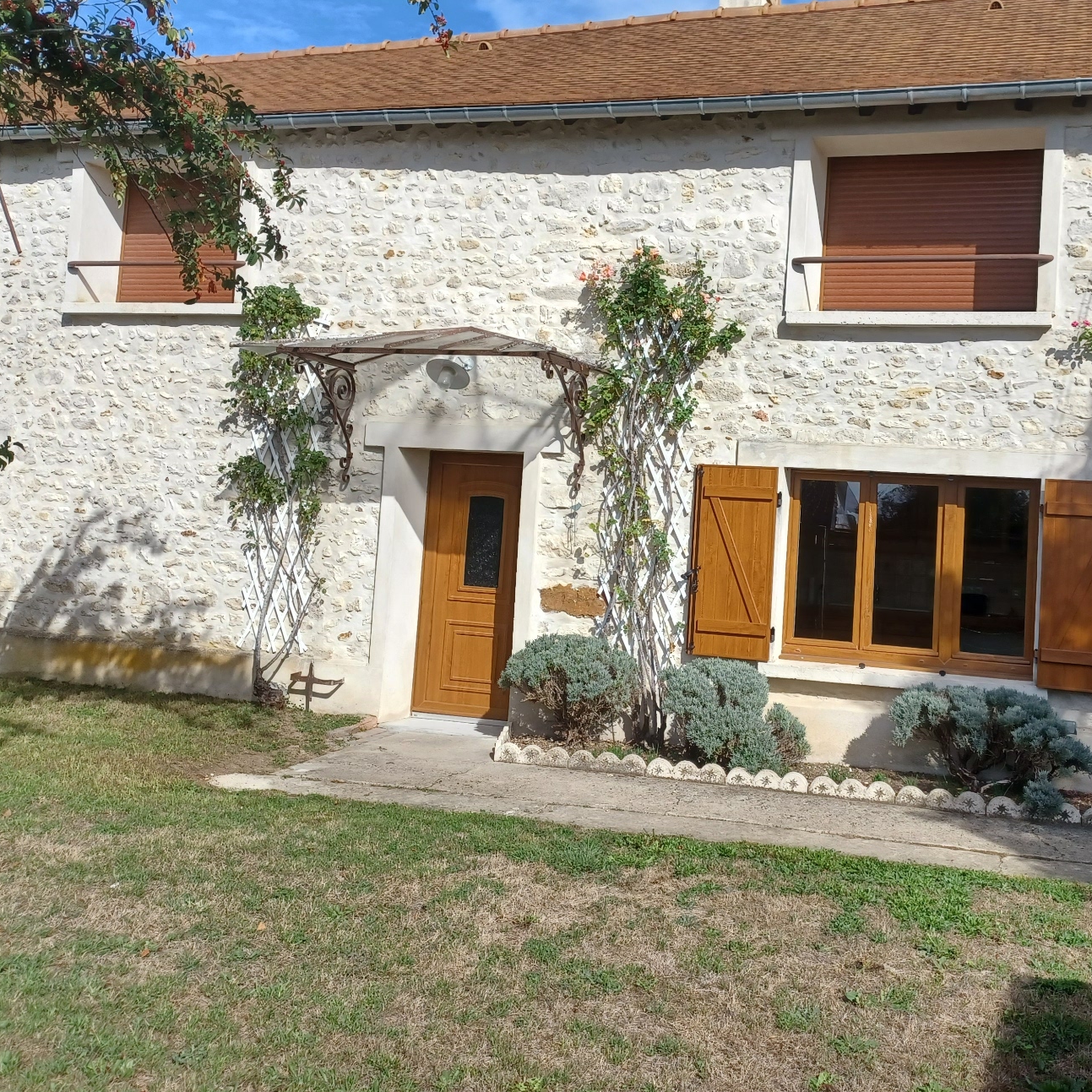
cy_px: 444
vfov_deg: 47.0
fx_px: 1249
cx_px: 686
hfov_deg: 46.8
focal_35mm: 35
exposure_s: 1/463
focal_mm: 4.6
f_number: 1.8
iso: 32
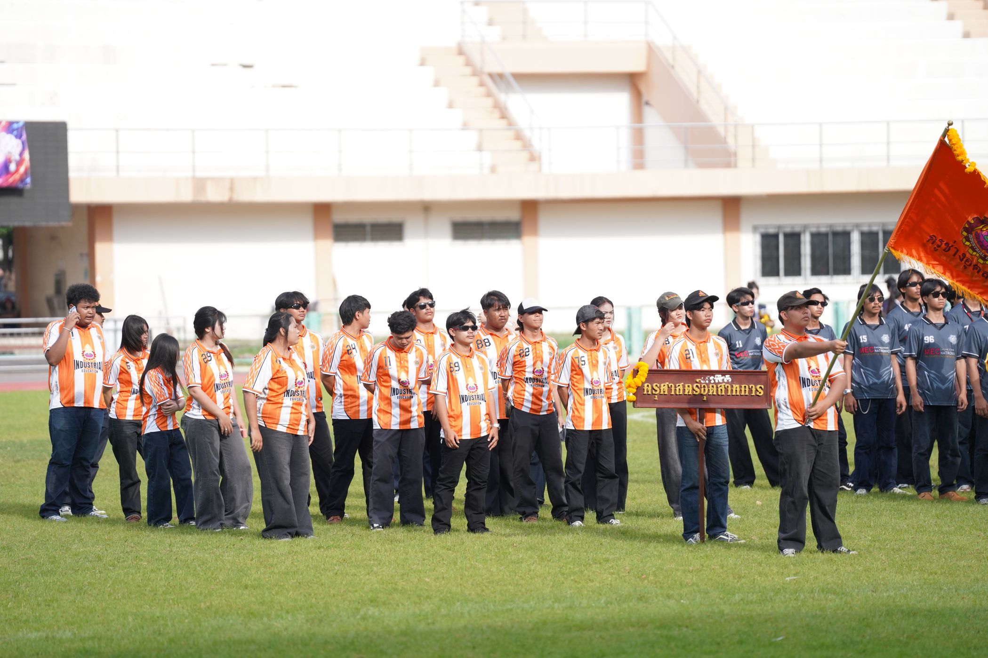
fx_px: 5488
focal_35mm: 200
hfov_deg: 10.3
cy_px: 329
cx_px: 494
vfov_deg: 6.9
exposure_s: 1/4000
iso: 500
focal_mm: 200
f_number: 2.8
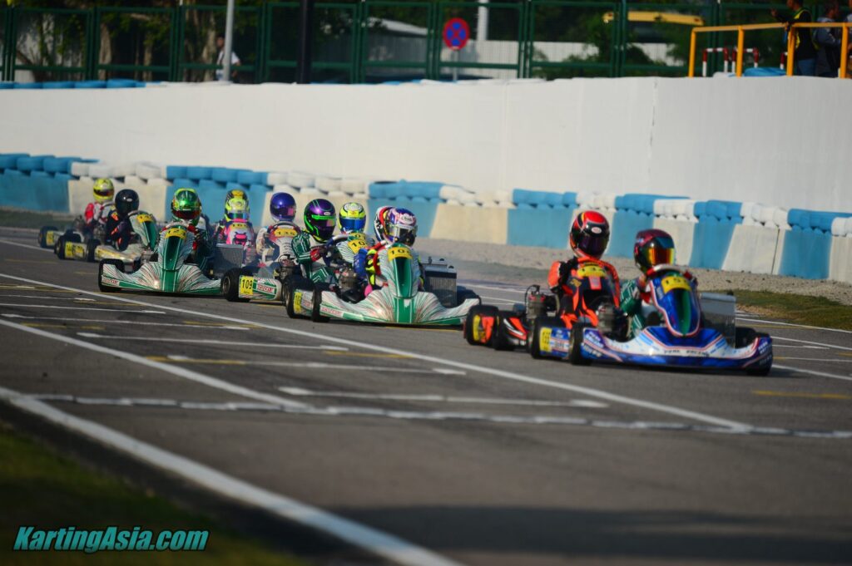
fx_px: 7094
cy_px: 283
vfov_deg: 4.6
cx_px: 426
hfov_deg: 6.9
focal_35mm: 300
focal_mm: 300
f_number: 4
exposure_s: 1/2000
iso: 125
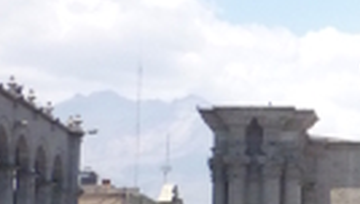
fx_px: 1674
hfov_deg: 10.8
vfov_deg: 7.0
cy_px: 62
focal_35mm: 175
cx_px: 803
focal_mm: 5.9
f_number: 8
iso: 200
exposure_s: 1/320
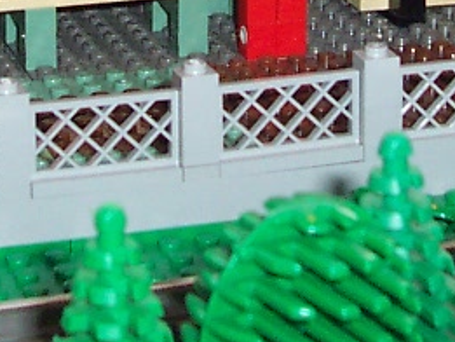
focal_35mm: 170
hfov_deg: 11.6
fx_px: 2236
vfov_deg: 8.5
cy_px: -168
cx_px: 256
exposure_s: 1/60
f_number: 2.8
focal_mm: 5.6
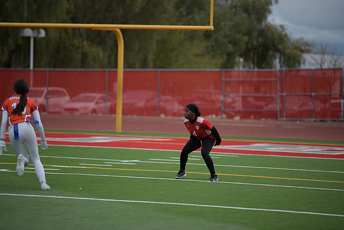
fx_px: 1673
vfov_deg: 7.9
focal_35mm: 175
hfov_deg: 11.7
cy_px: 115
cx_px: 172
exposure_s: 1/200
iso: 110
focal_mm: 175
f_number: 2.8
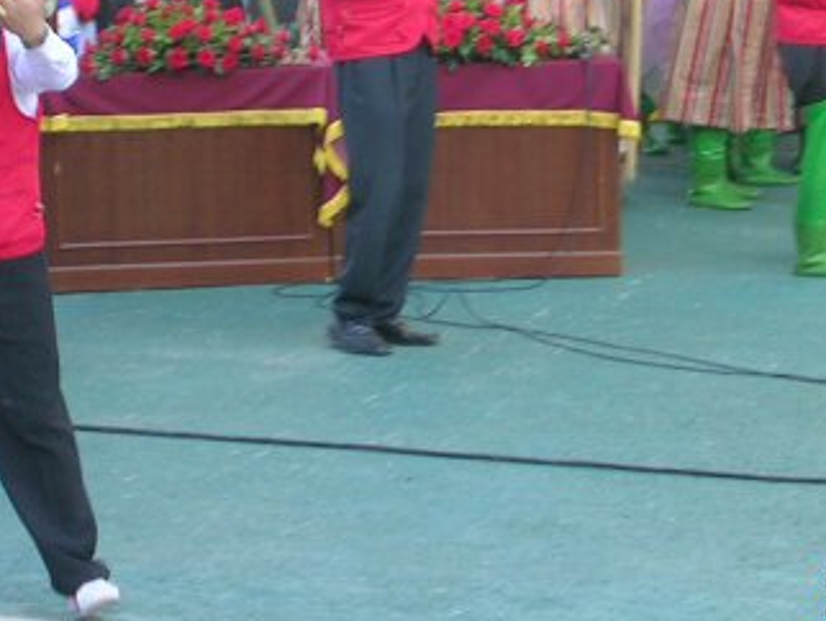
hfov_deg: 8.7
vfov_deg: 6.5
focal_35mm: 228
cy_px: 63
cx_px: 382
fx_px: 5445
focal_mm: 16.2
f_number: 4.9
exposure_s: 1/36
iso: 50
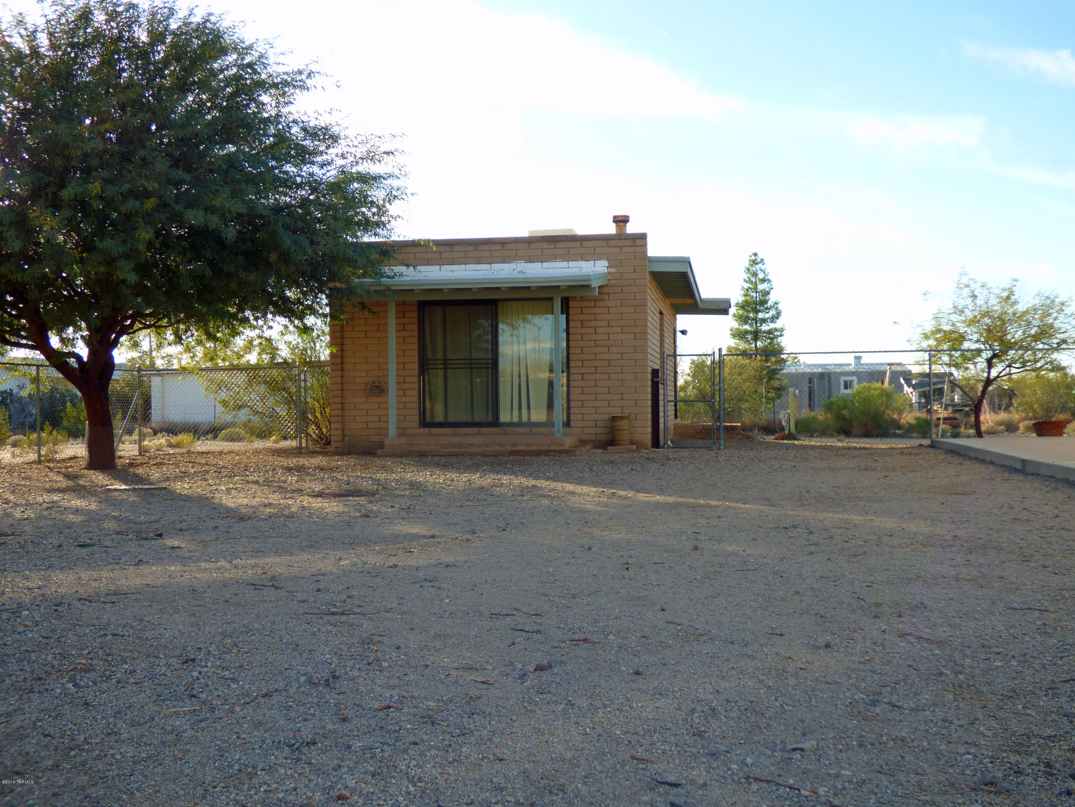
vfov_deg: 37.7
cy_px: 404
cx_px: 538
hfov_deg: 49.0
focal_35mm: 38
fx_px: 1180
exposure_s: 1/320
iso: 100
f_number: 3.5
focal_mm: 6.8
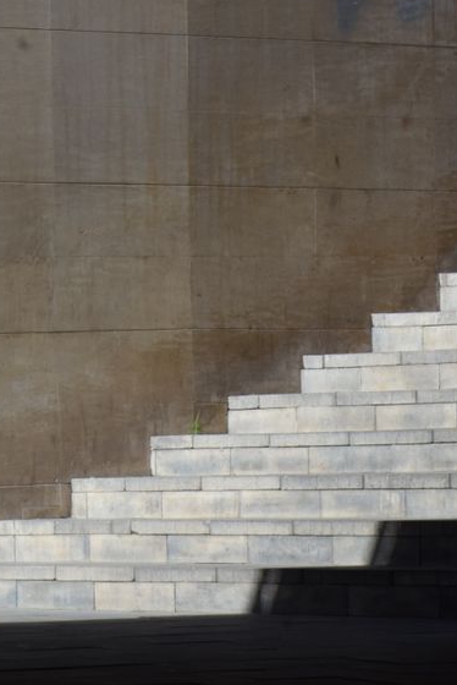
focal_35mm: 212
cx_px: 103
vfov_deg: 9.7
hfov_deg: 6.5
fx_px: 4032
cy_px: 363
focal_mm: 66
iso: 400
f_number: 20
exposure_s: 1/200
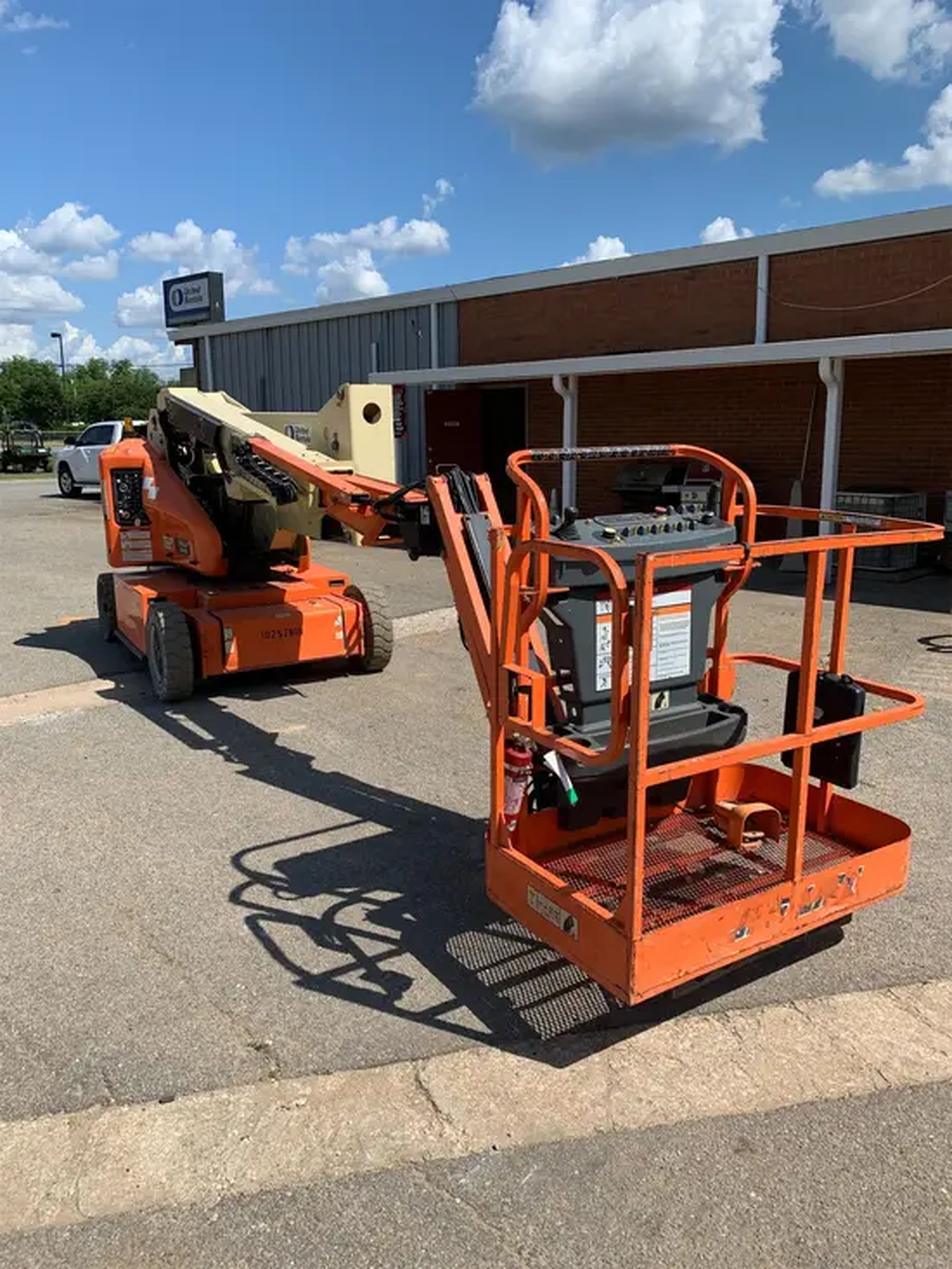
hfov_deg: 53.1
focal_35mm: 26
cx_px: 476
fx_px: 953
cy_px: 634
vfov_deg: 67.3
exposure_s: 1/2364
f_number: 1.8
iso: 25
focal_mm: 4.25
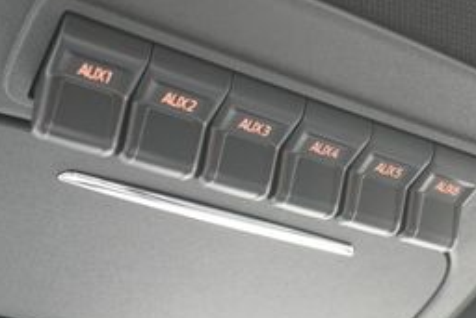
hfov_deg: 33.4
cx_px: 229
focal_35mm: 60
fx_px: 794
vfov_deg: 22.6
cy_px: 205
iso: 640
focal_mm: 16
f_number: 4
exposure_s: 1/60
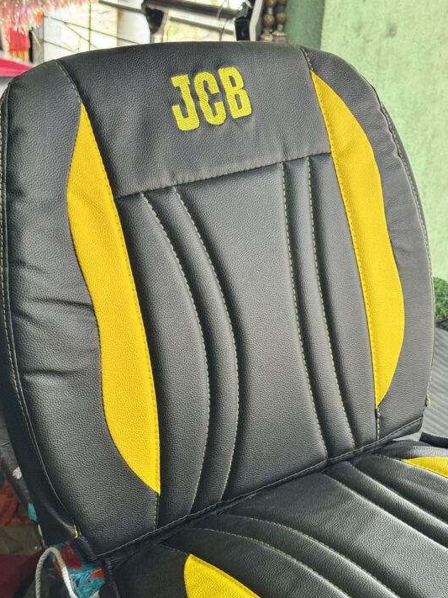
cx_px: 220
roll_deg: -3.6
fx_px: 932
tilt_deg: -19.8
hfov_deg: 27.0
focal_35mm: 54
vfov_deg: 35.5
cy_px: 314
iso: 100
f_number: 1.78
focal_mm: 6.76
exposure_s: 1/100
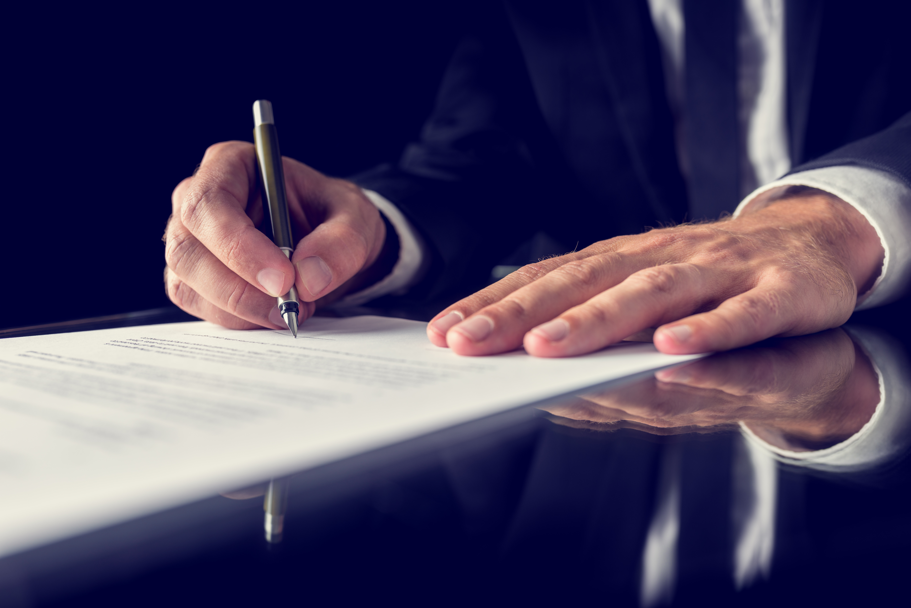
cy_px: 304
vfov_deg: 37.9
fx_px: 886
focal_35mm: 35
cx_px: 456
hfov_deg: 54.4
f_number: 4.5
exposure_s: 1/8
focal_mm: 35
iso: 100
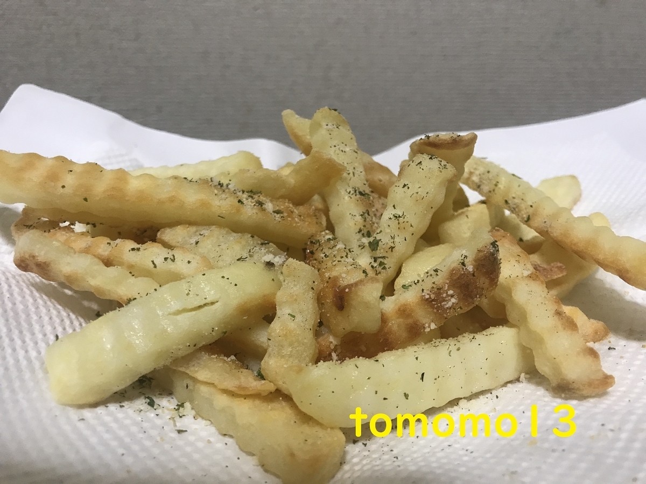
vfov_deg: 49.7
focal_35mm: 28
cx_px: 323
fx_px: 523
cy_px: 242
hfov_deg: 63.4
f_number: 1.8
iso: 50
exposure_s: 1/15
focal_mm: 3.99
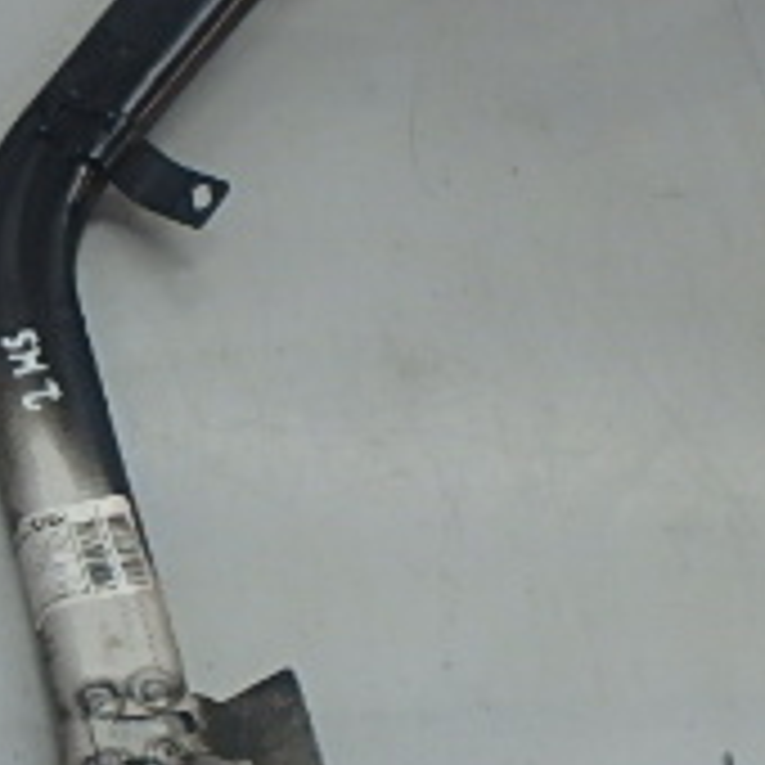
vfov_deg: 24.6
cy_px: 418
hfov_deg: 23.0
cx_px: -108
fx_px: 1750
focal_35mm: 70
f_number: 3.5
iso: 200
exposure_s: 1/60
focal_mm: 3.7
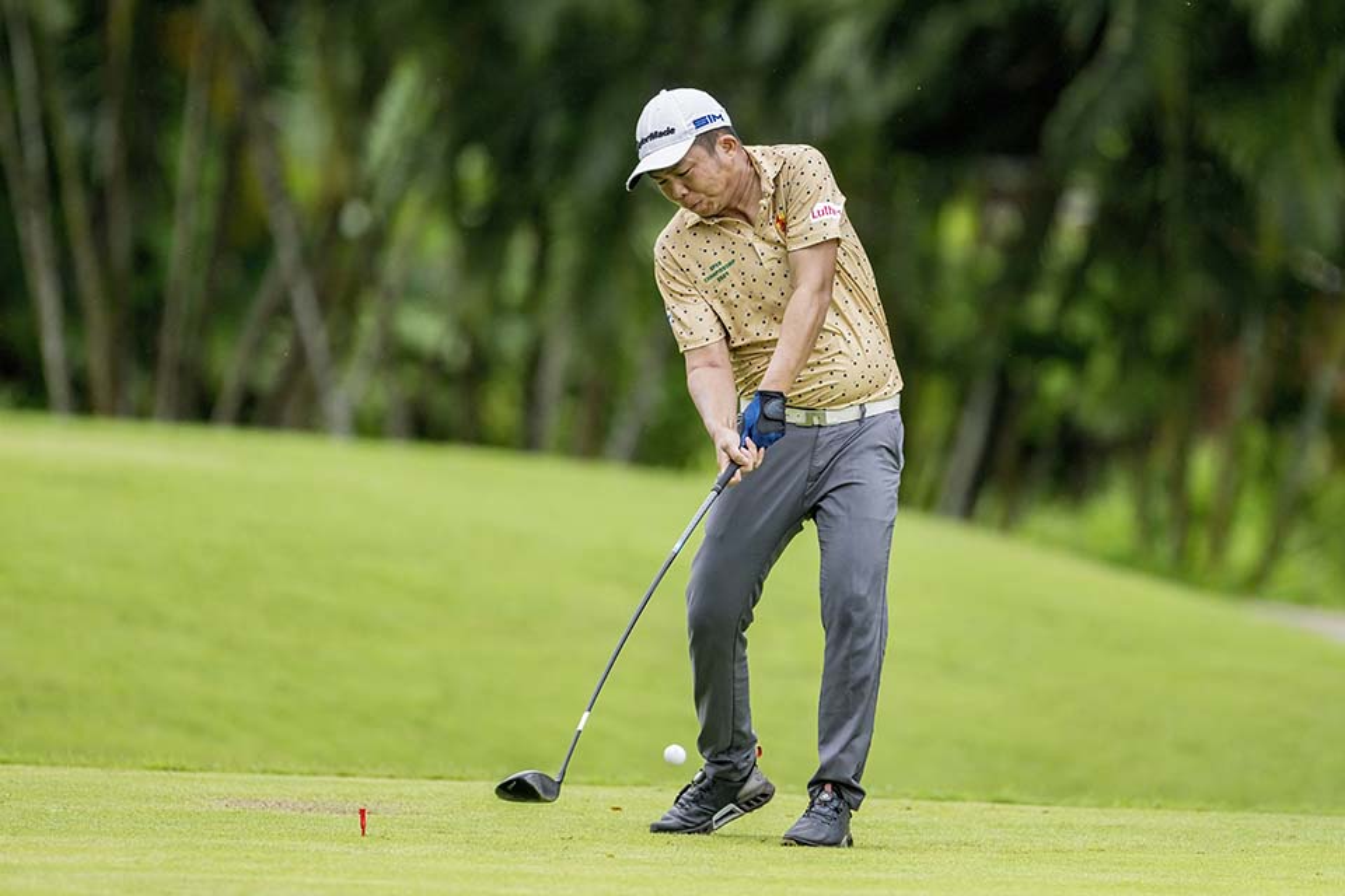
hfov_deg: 5.2
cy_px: 448
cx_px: 672
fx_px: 14943
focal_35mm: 400
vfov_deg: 3.4
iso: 3200
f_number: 2.8
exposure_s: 1/6400
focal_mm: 400
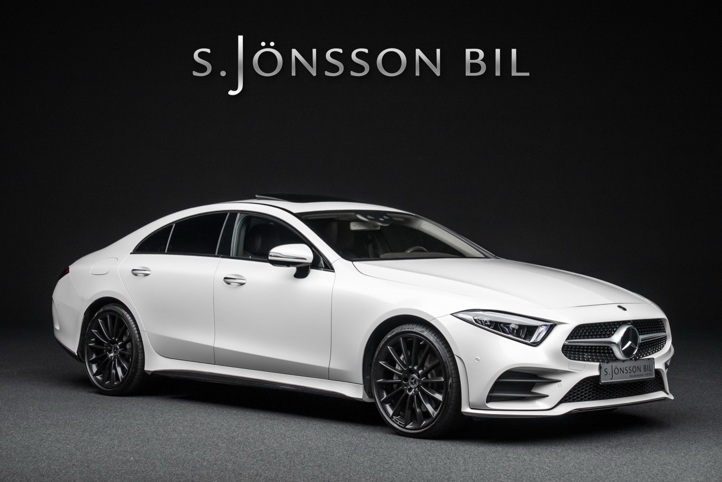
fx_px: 1364
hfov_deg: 29.6
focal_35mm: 68
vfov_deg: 20.0
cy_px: 241
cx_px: 361
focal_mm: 68
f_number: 7.1
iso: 1000
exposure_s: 1/100
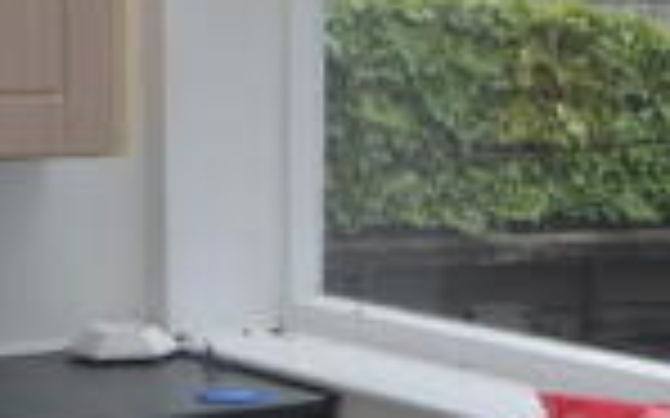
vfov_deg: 10.6
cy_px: 528
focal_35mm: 121
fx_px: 2209
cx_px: 384
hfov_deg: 17.2
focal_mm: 18
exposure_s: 1/125
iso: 250
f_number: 5.6
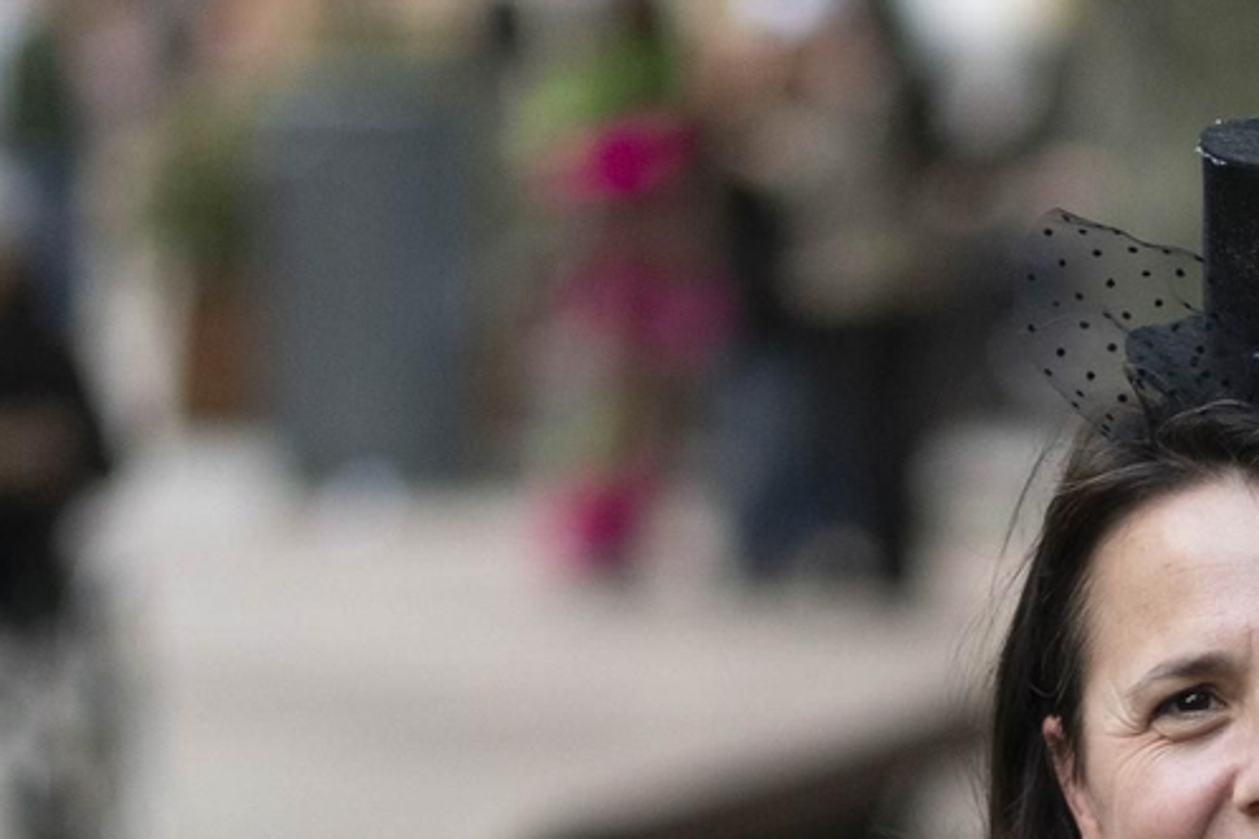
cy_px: 1126
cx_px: 1322
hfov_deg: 7.5
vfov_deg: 5.0
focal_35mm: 273
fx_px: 9547
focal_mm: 85
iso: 2500
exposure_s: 1/1600
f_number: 2
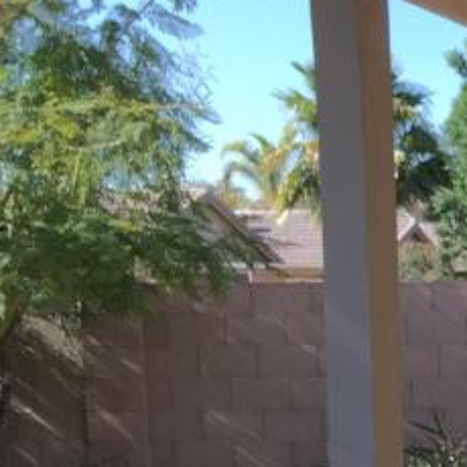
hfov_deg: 13.3
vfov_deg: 14.9
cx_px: 912
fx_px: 1740
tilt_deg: -5.6
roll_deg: +0.5
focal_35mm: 114
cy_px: 508
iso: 40
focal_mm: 4.15
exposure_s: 1/964
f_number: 2.2
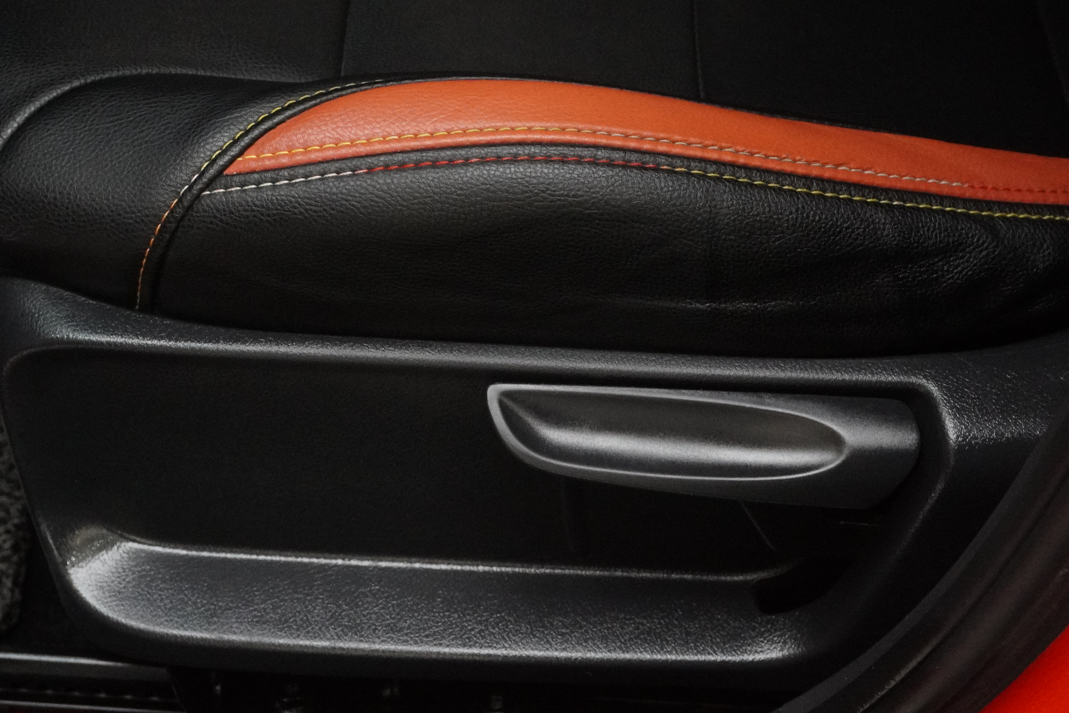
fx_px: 1802
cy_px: 371
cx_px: 575
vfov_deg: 22.4
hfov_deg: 33.0
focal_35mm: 61
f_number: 6.3
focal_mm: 29
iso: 6400
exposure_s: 1/80
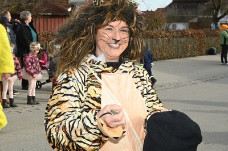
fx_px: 443
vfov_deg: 19.4
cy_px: 76
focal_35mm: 70
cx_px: 114
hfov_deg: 28.9
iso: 1000
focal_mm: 70
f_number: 22
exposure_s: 1/200
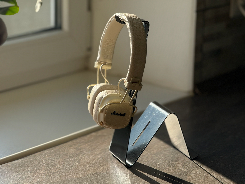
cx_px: 122
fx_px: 849
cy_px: 92
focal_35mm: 120
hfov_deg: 16.4
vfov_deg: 12.3
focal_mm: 15.66
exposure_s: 1/649
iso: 50
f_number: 2.8
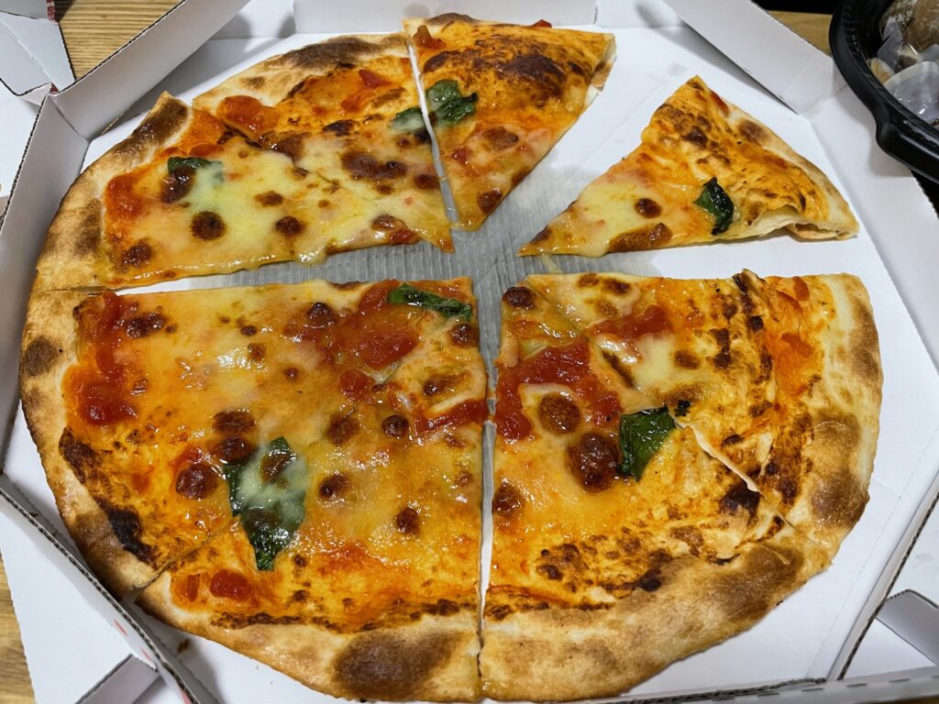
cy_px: 352
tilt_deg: -56.5
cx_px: 470
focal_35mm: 26
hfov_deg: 67.3
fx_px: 705
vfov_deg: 53.1
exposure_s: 1/50
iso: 200
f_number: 1.6
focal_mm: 4.2
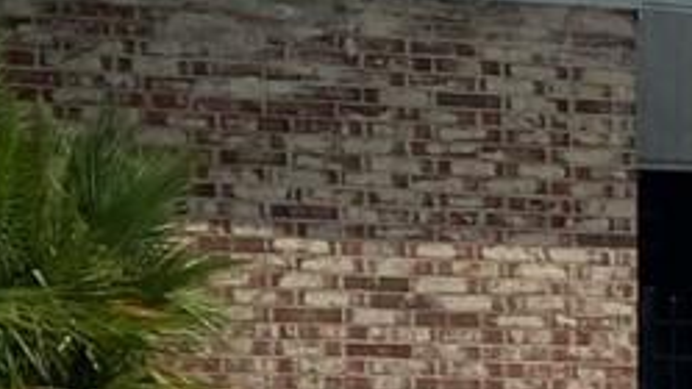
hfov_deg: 9.5
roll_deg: -1.7
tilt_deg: -7.2
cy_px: 620
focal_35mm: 182
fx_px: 3339
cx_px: 2009
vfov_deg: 6.6
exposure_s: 1/6757
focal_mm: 4.25
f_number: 1.8
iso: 32
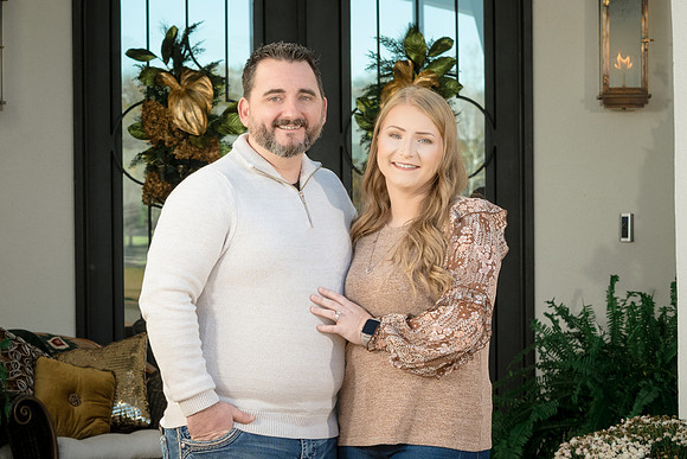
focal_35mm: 178
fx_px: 3403
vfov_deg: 7.7
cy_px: 366
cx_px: 240
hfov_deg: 11.5
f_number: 7.1
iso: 400
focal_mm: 70
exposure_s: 1/250
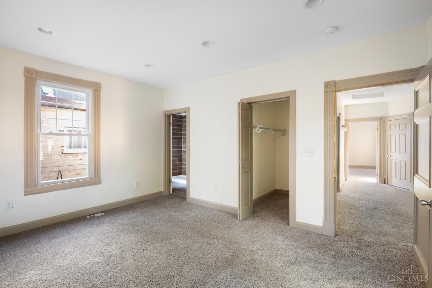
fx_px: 192
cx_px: 216
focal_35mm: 16
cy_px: 144
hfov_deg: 96.8
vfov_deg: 73.7
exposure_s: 4
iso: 100
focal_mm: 16
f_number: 8
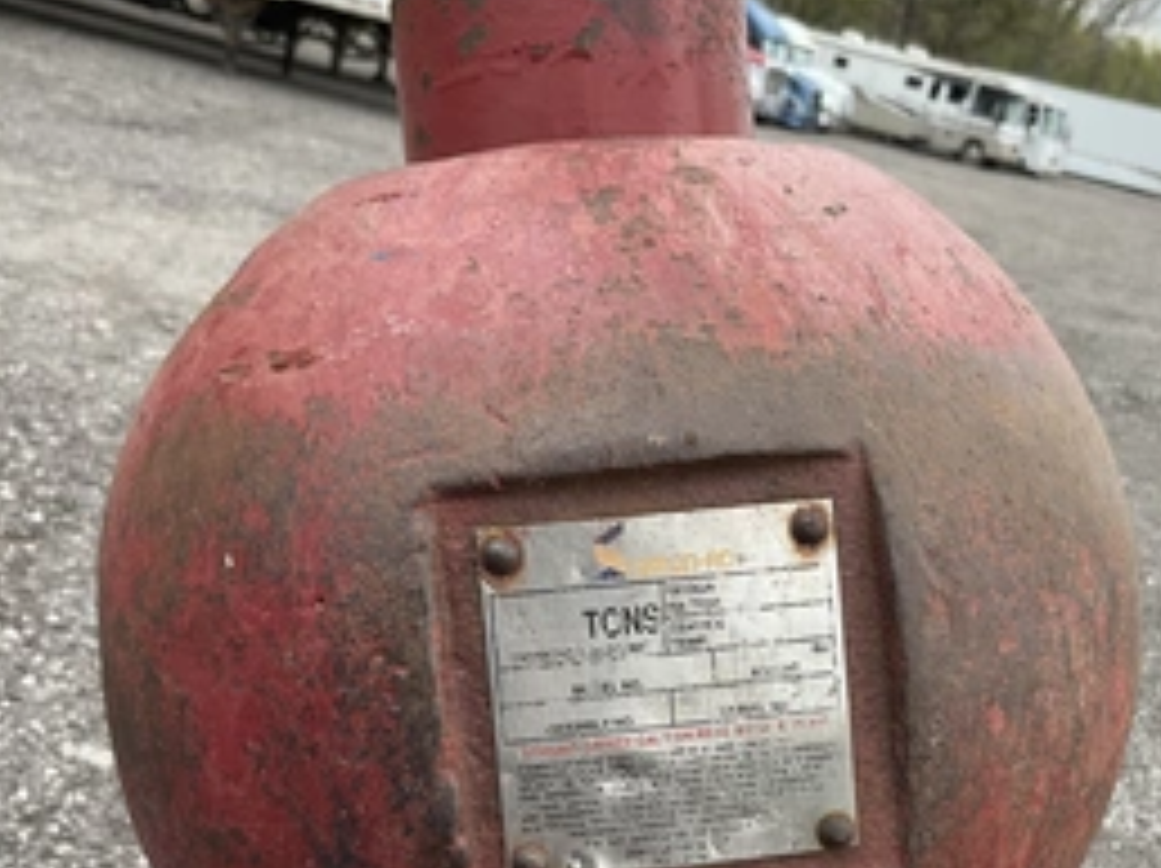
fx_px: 1508
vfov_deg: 31.9
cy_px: 576
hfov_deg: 42.0
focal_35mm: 45
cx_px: 657
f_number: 1.8
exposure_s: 1/389
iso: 25
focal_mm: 3
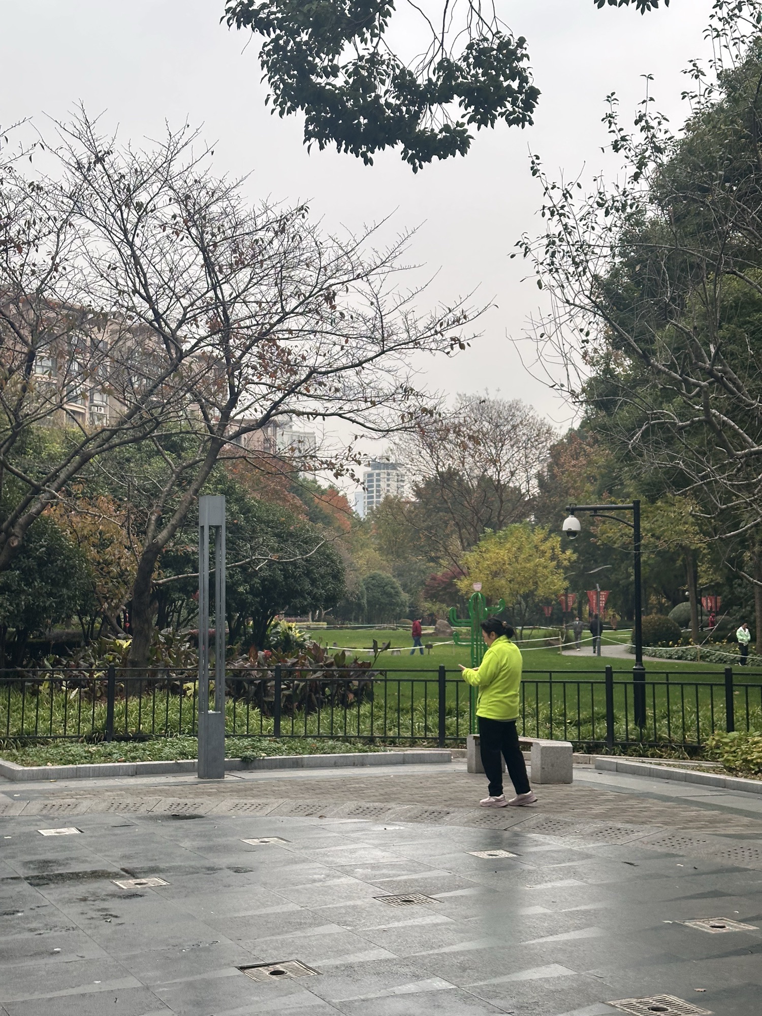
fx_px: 1409
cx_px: 381
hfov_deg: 30.3
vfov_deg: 39.7
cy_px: 508
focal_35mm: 48
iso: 64
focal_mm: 6.86
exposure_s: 1/323
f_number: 1.78
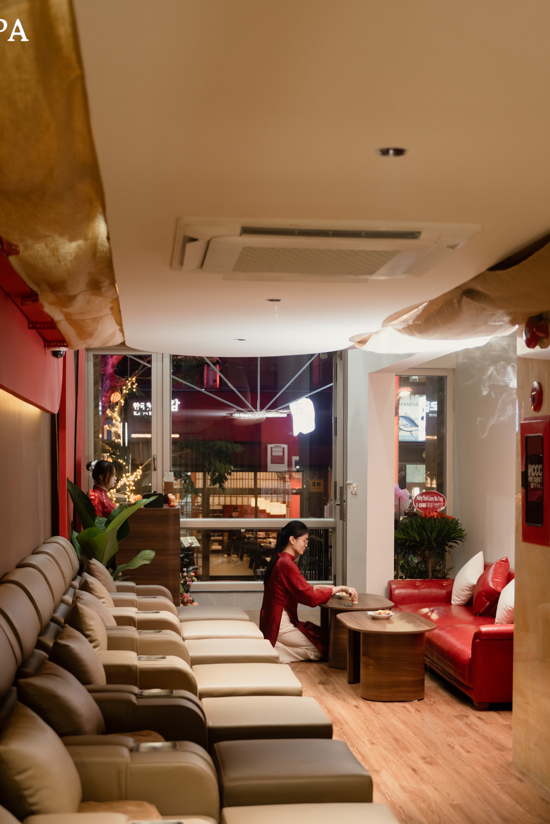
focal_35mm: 51
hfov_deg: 26.5
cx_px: 238
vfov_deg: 38.6
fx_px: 1168
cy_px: 523
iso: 640
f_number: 2.8
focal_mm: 35
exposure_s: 1/50
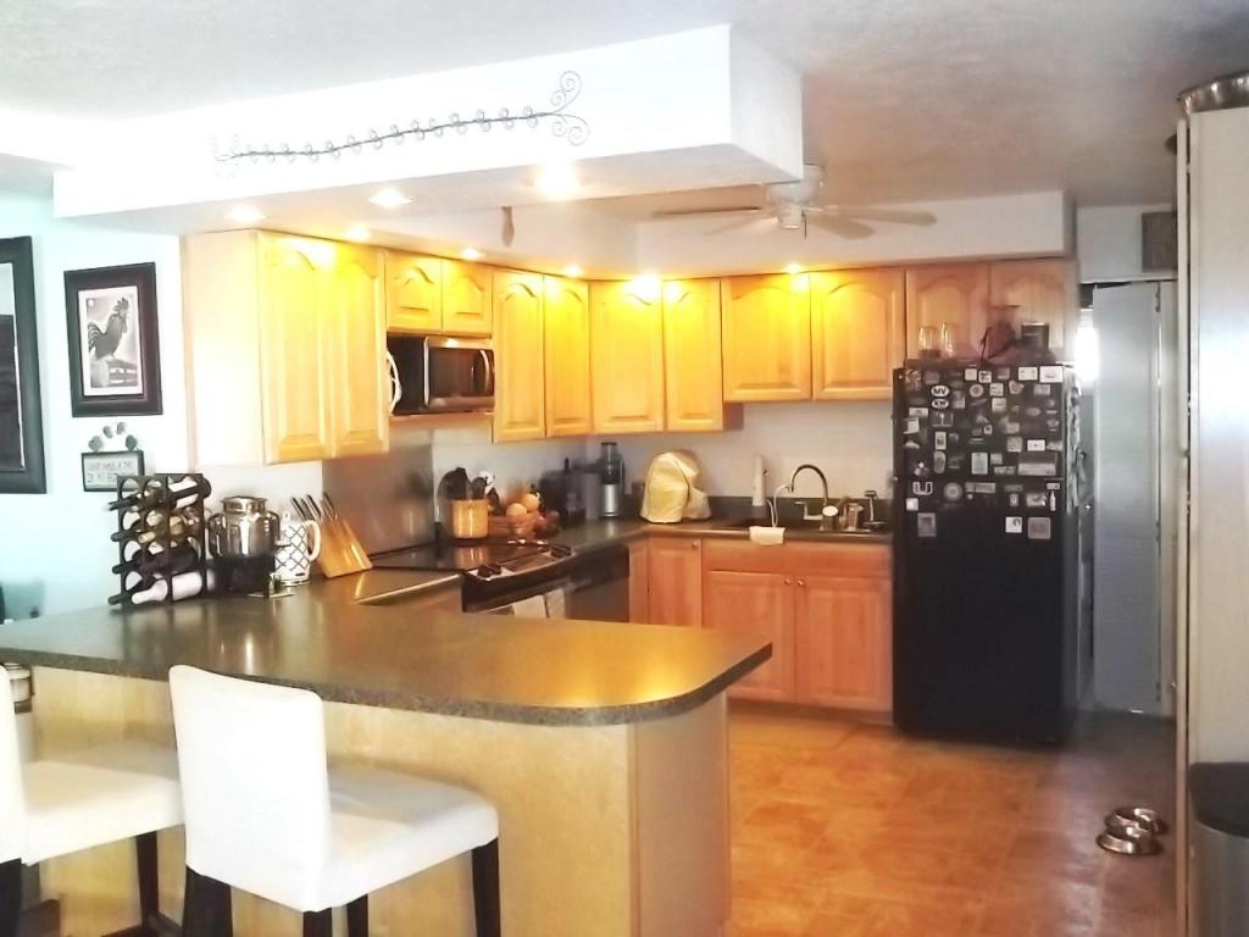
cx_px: 624
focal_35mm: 33
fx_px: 1191
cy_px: 468
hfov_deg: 55.4
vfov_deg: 42.9
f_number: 3.3
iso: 320
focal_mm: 5.9
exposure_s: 1/30
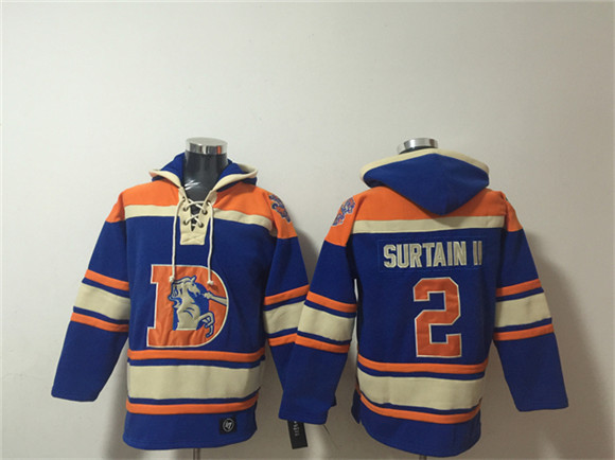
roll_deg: -2.7
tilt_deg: +0.8
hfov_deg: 61.7
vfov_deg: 48.2
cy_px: 230
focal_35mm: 29
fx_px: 515
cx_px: 308
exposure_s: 1/10
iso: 125
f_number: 2.2
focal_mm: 4.15
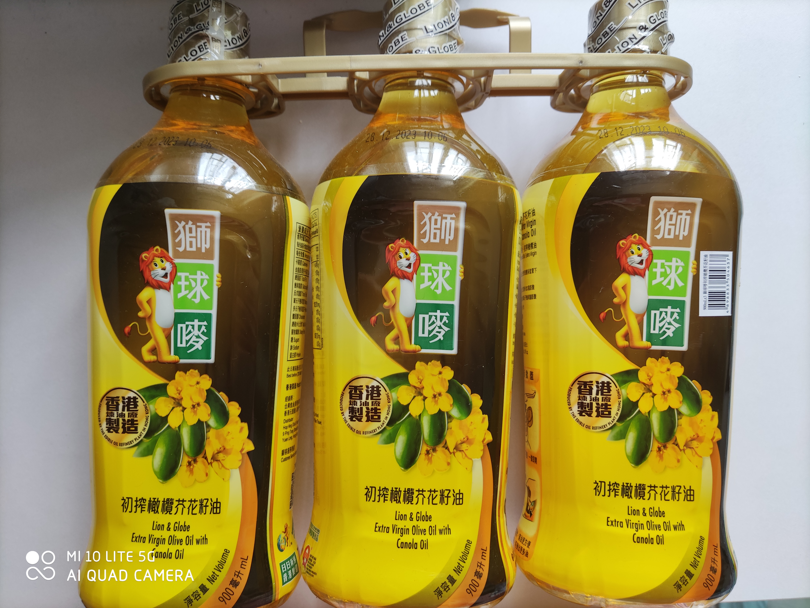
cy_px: 304
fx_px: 608
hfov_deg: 67.3
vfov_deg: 53.1
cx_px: 405
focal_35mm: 26
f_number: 1.79
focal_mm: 4.71
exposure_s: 1/50
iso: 62
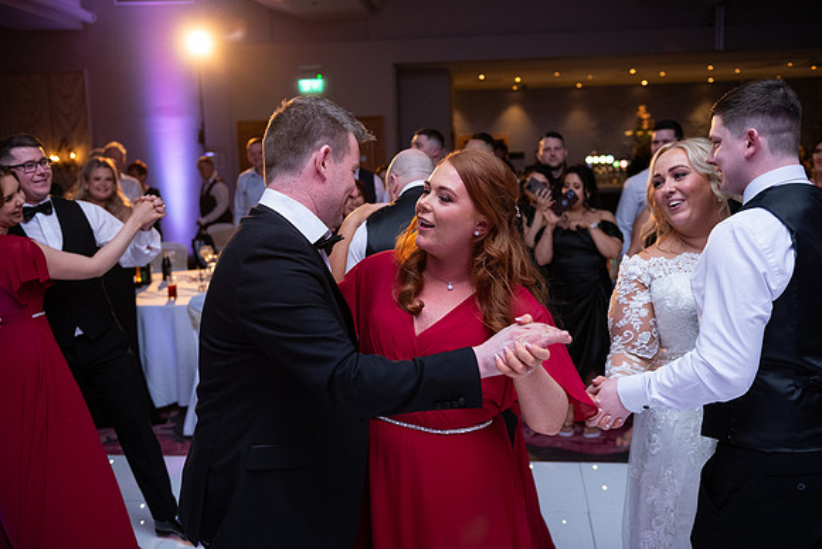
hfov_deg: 53.1
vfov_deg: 36.9
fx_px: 822
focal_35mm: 36
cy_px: 274
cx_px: 411
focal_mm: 36
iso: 1250
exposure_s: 1/160
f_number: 3.5
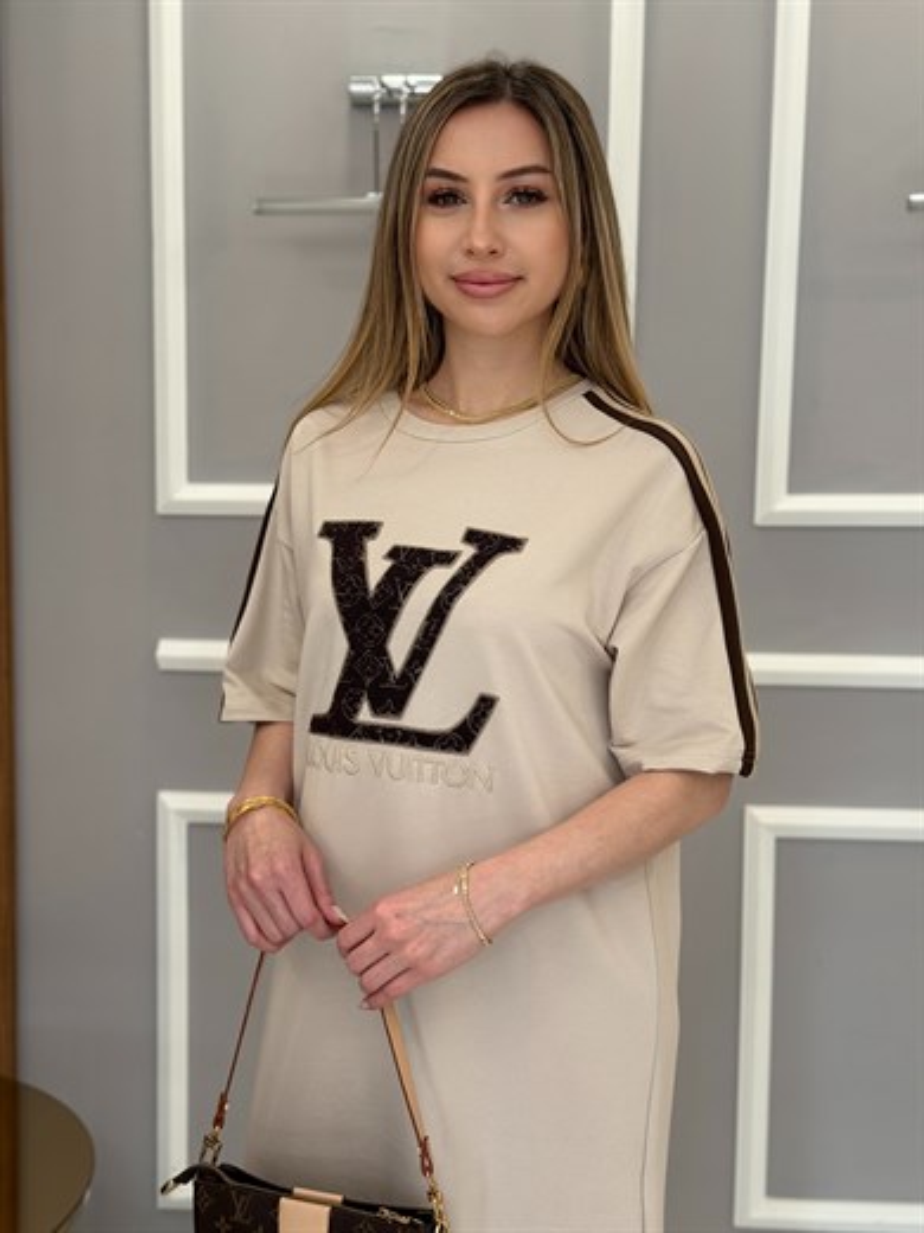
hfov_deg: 30.3
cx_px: 462
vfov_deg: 39.7
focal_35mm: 48
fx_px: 1708
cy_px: 616
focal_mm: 6.76
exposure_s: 1/131
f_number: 1.78
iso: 64
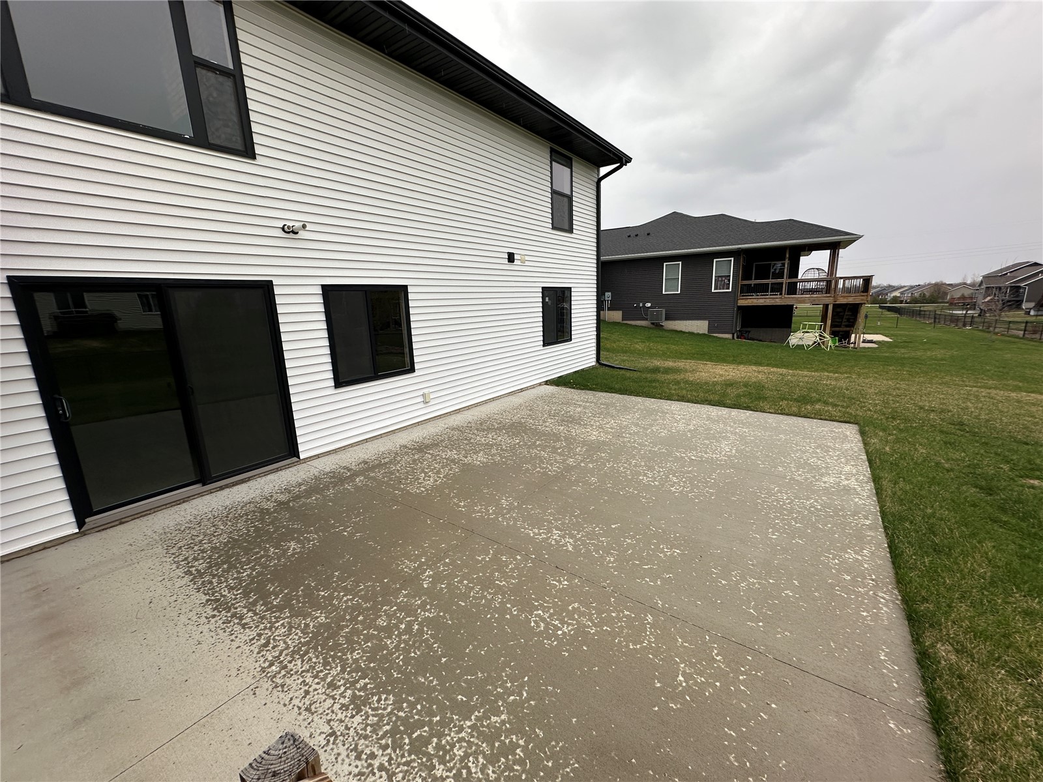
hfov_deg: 102.1
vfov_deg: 85.7
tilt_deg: -11.5
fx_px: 422
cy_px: 391
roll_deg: +1.7
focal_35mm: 14
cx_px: 522
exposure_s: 1/236
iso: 40
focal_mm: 2.22
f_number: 2.2
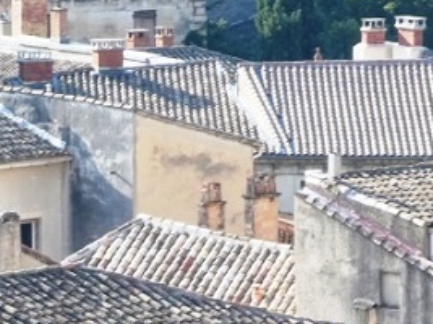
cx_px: 360
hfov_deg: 4.3
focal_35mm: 456
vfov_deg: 3.2
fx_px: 5701
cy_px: 499
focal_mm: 24.2
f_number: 5.3
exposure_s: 1/125
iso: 80
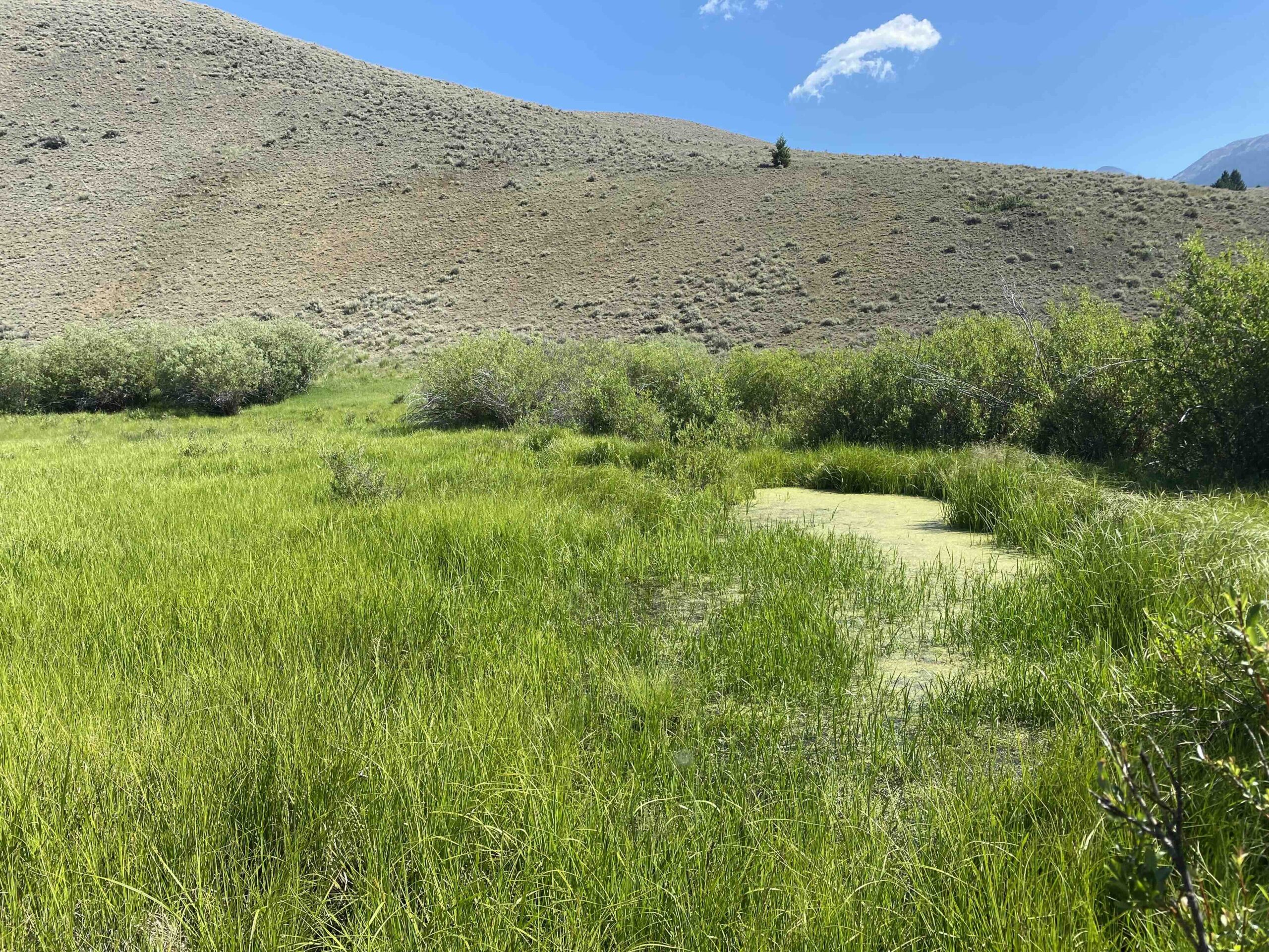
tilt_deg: -5.2
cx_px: 634
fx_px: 953
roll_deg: +1.8
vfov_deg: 53.1
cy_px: 476
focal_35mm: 26
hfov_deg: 67.3
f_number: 1.8
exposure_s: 1/1585
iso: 32
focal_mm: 4.25
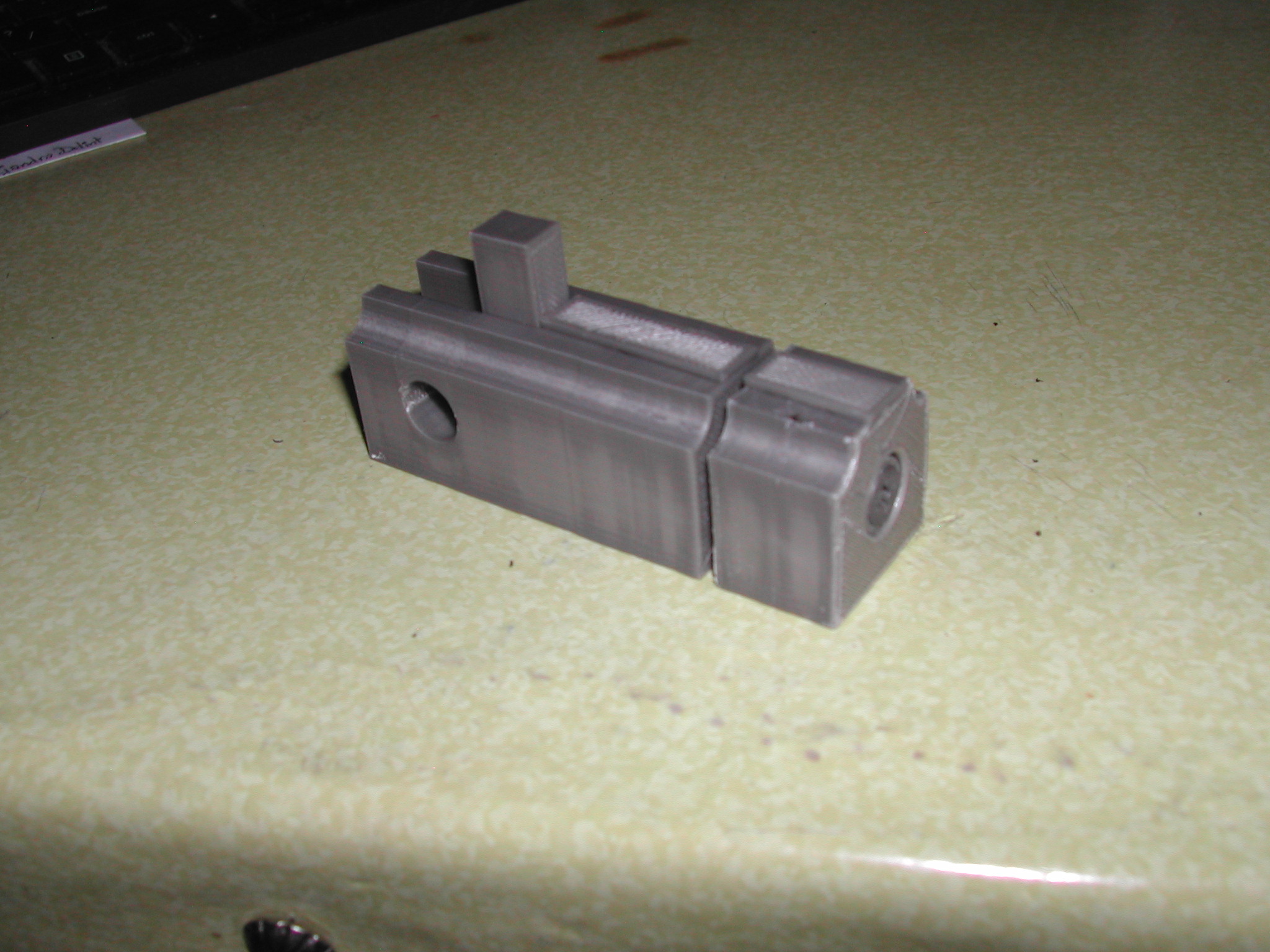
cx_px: 635
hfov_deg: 49.0
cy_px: 476
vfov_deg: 37.7
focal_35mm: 38
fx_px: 1394
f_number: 7.6
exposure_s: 1/60
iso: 100
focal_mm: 8
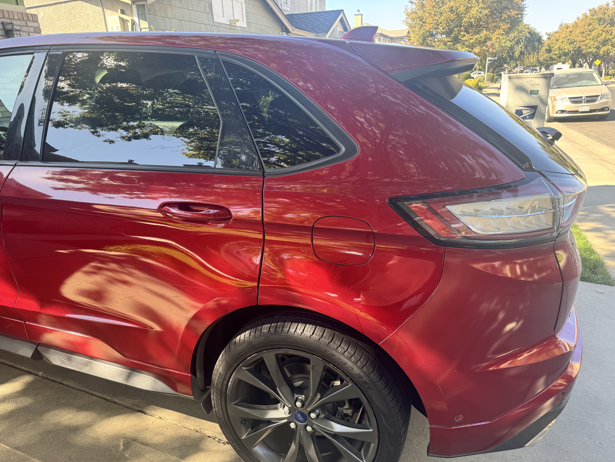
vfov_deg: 56.8
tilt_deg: -17.4
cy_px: 231
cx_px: 308
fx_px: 426
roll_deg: +2.6
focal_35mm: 24
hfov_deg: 71.6
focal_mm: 6.76
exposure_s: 1/186
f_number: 1.78
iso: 64
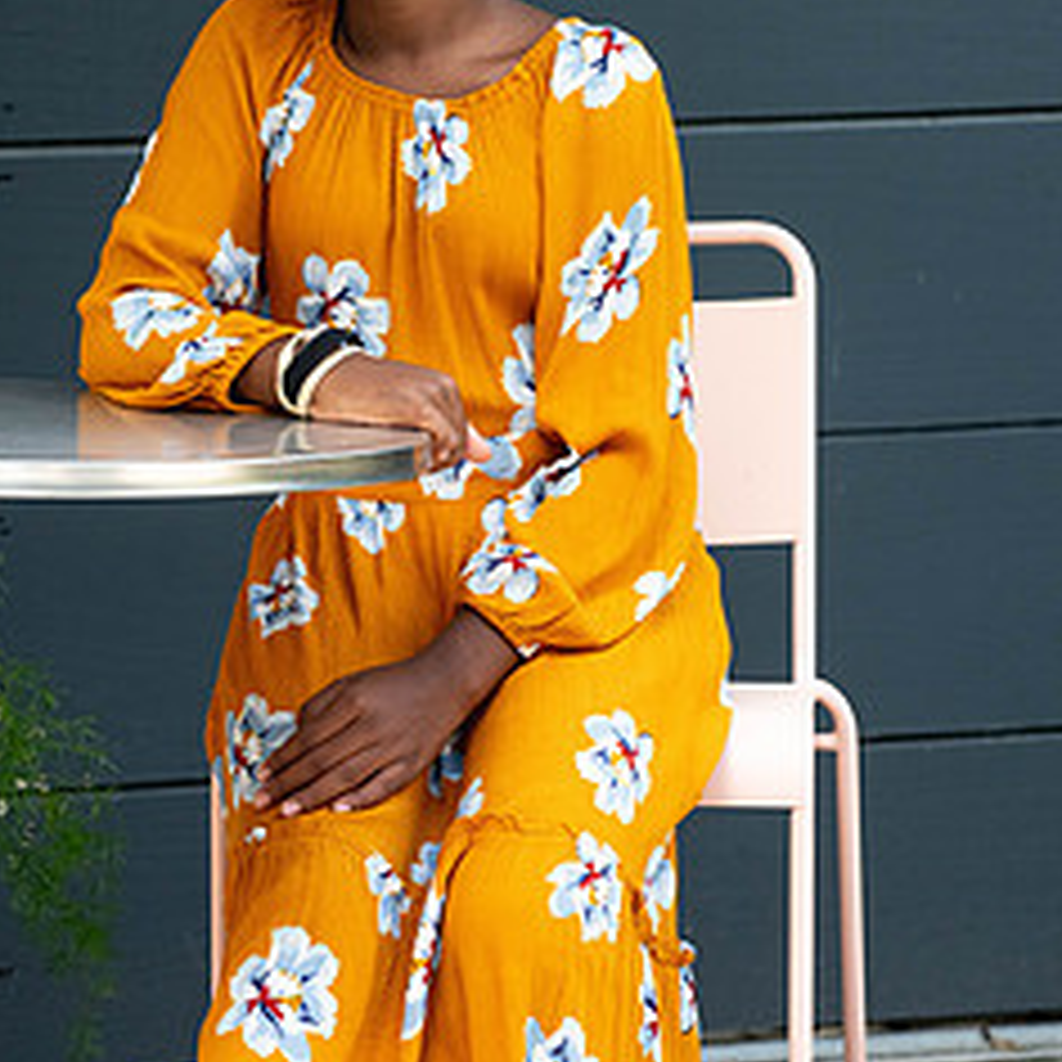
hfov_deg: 6.8
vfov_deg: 6.8
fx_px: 8990
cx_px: 441
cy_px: 432
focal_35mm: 259
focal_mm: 160
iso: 1250
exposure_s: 1/1000
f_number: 5.6
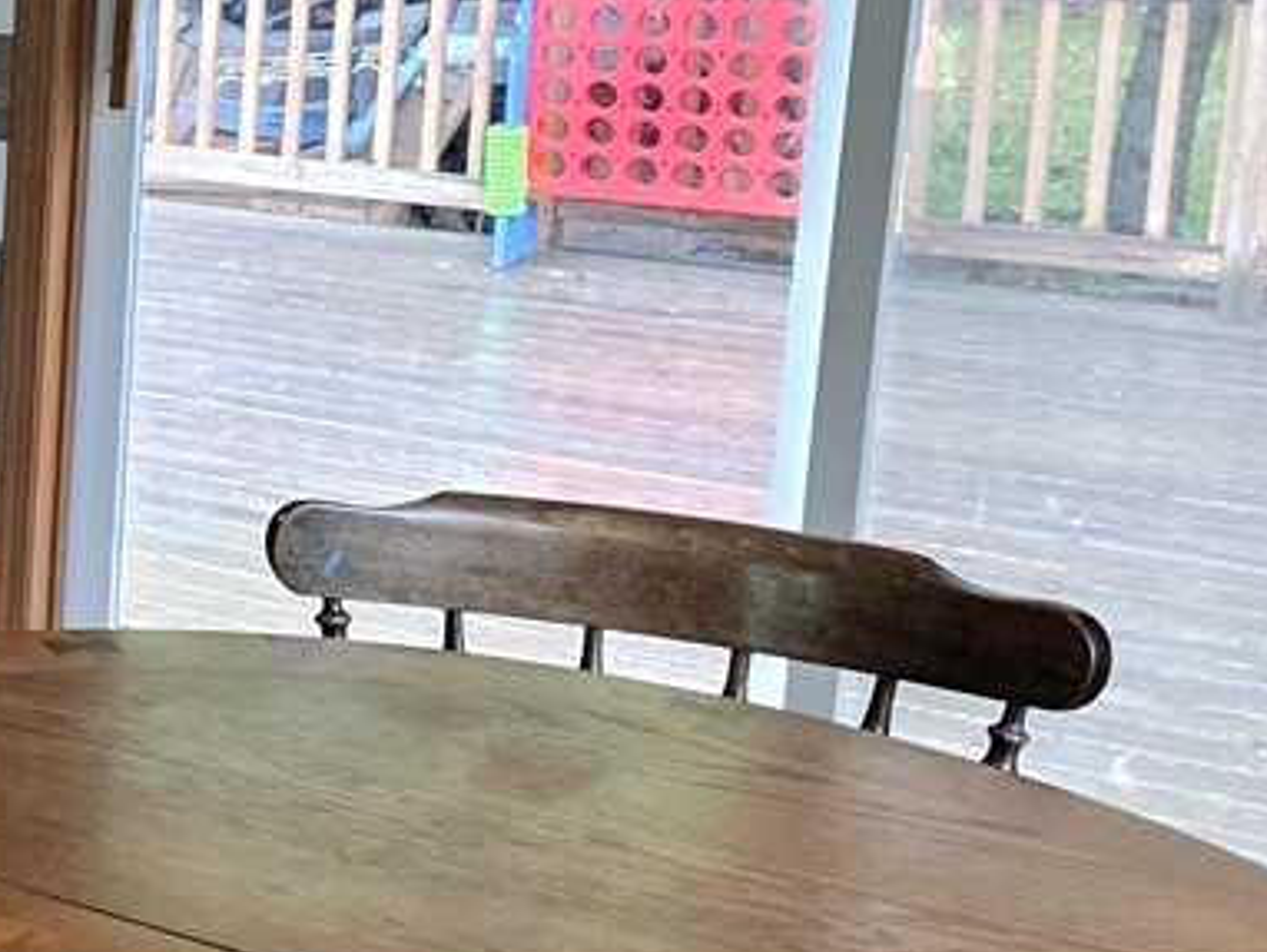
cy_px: 259
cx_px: -789
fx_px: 2820
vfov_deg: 19.1
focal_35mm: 77
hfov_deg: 20.5
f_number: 1.7
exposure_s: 1/120
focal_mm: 6.3
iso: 320
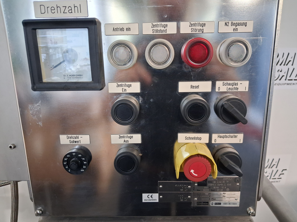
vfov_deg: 51.4
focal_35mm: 27
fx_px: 232
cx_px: 148
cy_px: 111
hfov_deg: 65.3
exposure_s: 1/100
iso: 320
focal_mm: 4
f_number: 1.8
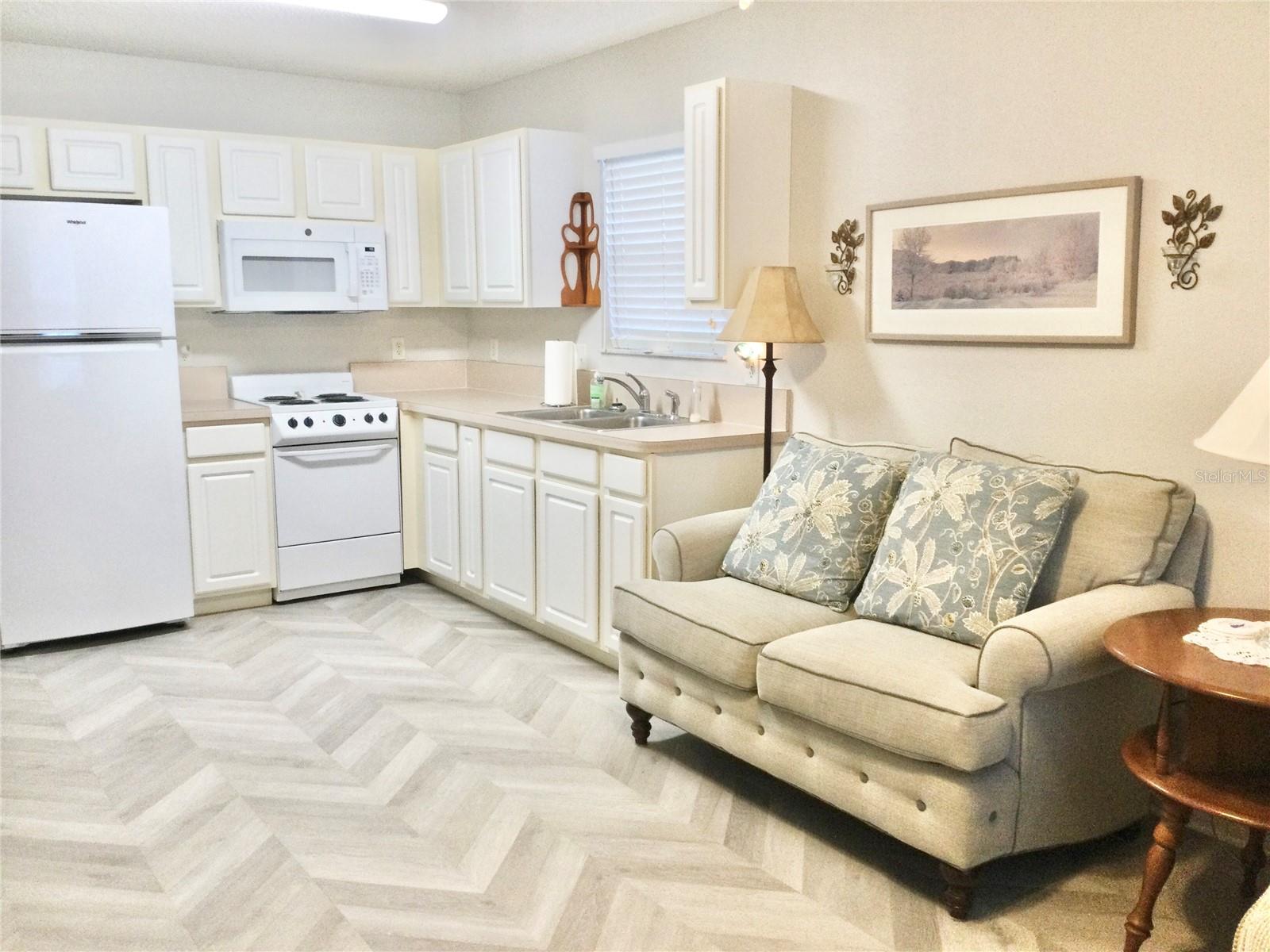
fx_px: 1137
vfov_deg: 45.4
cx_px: 635
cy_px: 476
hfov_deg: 58.4
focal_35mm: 31
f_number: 2.4
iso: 64
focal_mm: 3.3
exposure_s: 1/30
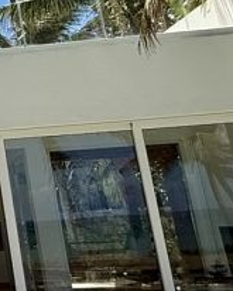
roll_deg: +3.4
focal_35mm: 85
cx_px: -256
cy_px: 23
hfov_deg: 14.5
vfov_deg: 21.9
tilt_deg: +17.1
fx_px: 732
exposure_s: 1/1698
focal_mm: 2.22
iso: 50
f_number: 2.2
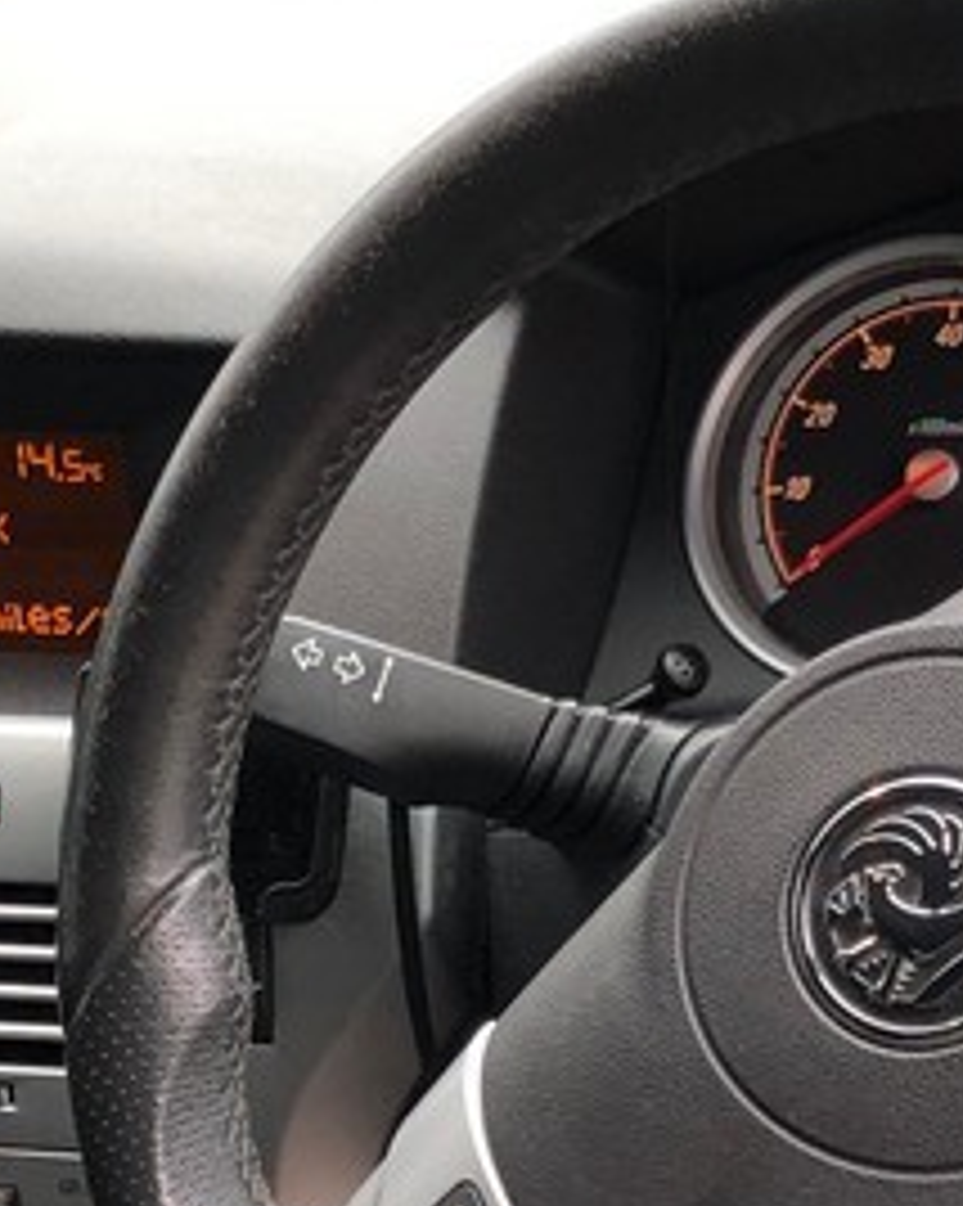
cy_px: 1008
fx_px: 3638
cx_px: 468
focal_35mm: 102
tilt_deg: -24.8
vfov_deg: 18.6
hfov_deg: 15.1
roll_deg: +7.2
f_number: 1.8
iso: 40
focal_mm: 4
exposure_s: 1/20
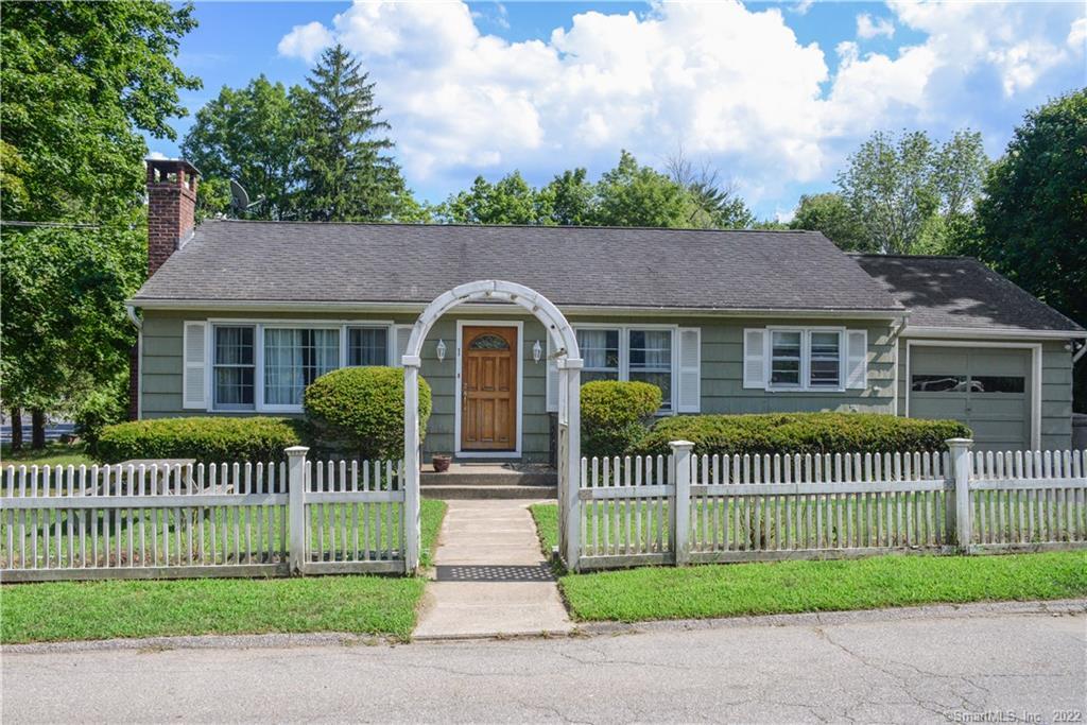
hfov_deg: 60.3
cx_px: 544
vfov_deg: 42.3
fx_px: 936
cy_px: 362
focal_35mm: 31
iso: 2000
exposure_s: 1/3200
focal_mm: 31
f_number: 8
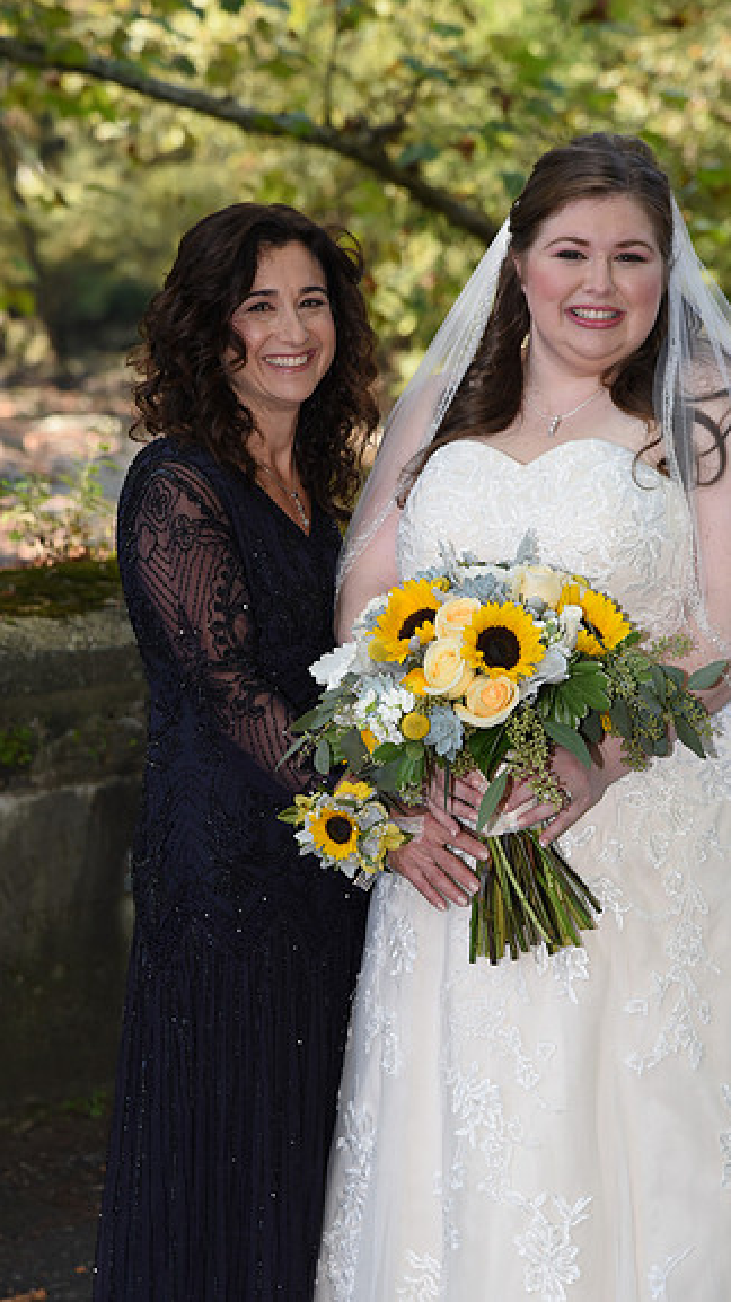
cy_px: 650
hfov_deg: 10.3
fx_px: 4072
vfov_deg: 18.2
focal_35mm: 118
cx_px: 416
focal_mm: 112
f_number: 6.3
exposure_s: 1/200
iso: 640
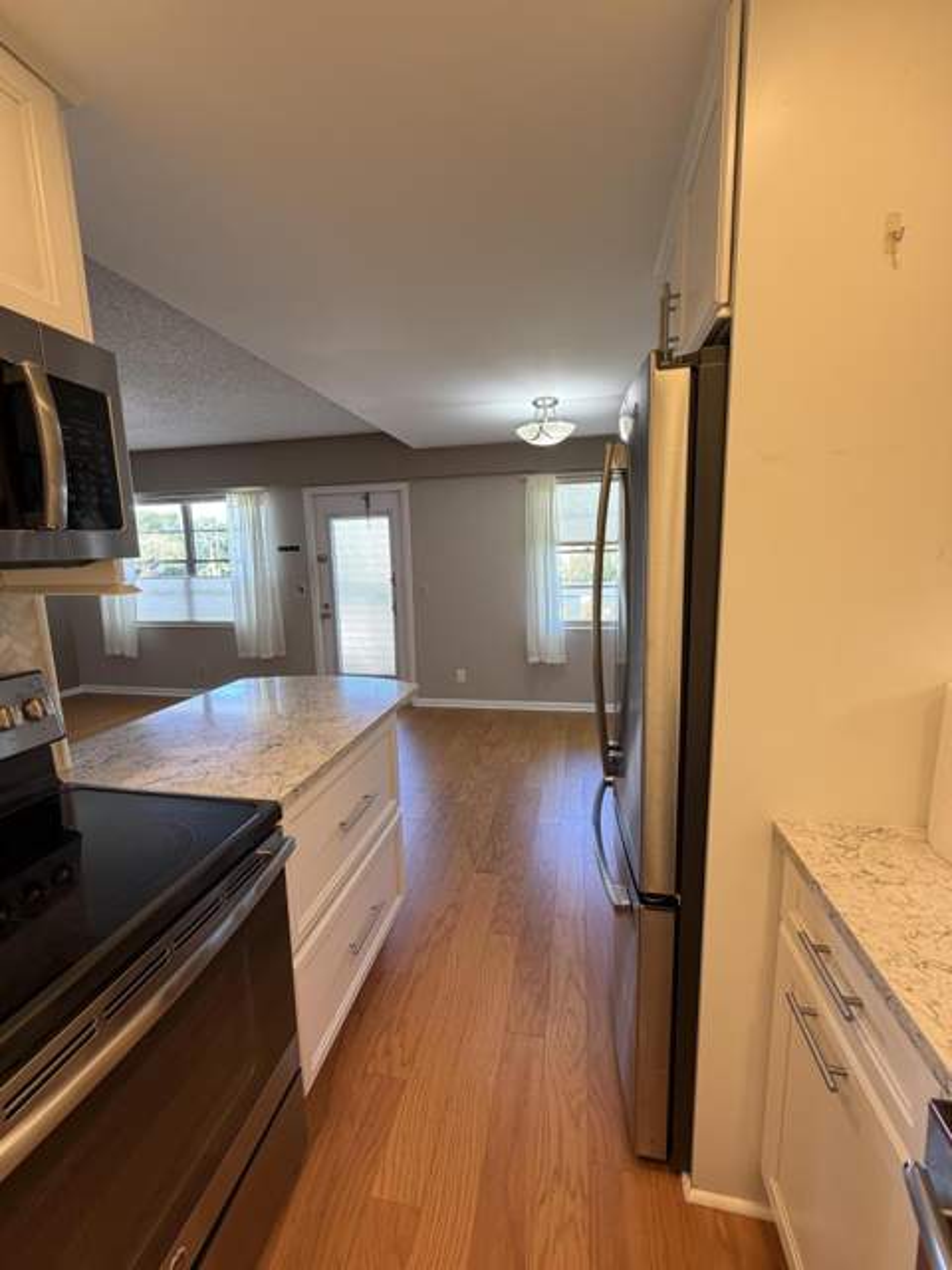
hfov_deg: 85.7
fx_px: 513
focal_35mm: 14
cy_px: 635
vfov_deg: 102.1
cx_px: 476
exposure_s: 1/60
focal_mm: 2.22
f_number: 2.2
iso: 250
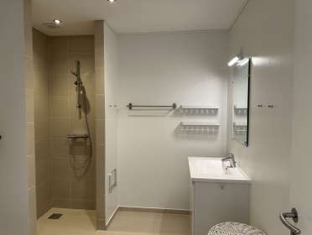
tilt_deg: -3.0
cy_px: 118
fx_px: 217
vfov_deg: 56.9
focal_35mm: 24
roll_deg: -0.3
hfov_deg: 71.5
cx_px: 156
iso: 125
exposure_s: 1/50
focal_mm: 6.86
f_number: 1.78
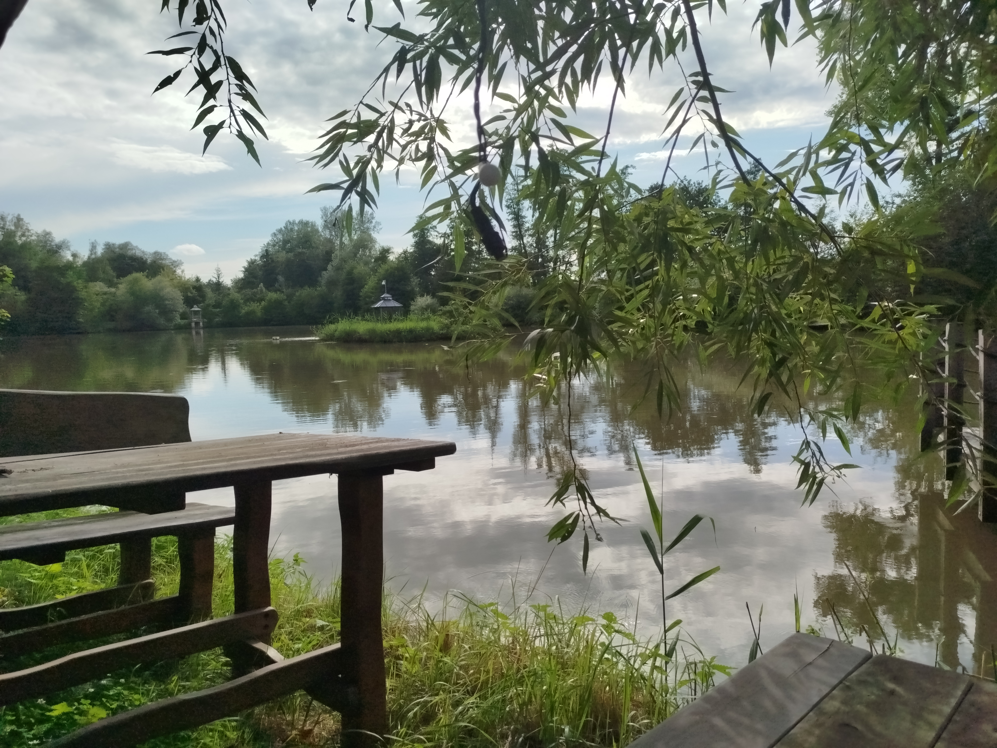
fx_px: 691
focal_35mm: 24
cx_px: 498
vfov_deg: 56.8
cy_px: 374
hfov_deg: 71.6
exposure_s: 1/1978
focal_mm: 5.31
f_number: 1.7
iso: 50
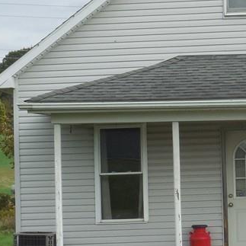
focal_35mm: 185
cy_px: 97
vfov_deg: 9.5
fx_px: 1487
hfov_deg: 9.4
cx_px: 276
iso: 125
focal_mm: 10.9
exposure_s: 1/800
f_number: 4.2
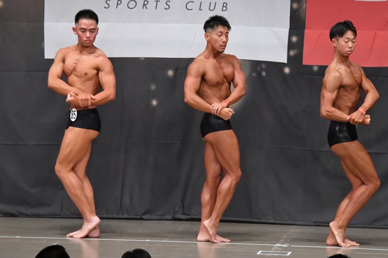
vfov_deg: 5.9
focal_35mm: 231
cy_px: 130
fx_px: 2489
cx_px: 188
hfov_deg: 8.9
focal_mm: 145
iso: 5000
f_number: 5.6
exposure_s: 1/400
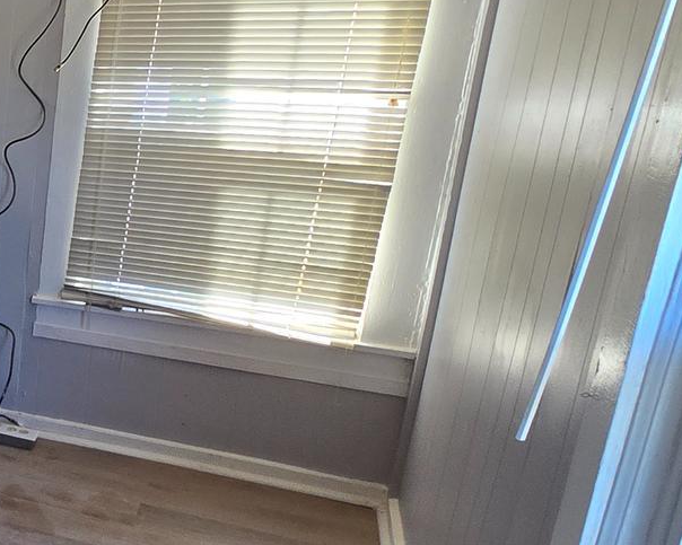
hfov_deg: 27.1
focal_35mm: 43
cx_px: -378
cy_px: 221
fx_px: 868
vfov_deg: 34.8
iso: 100
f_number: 2.2
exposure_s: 1/60
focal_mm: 2.2
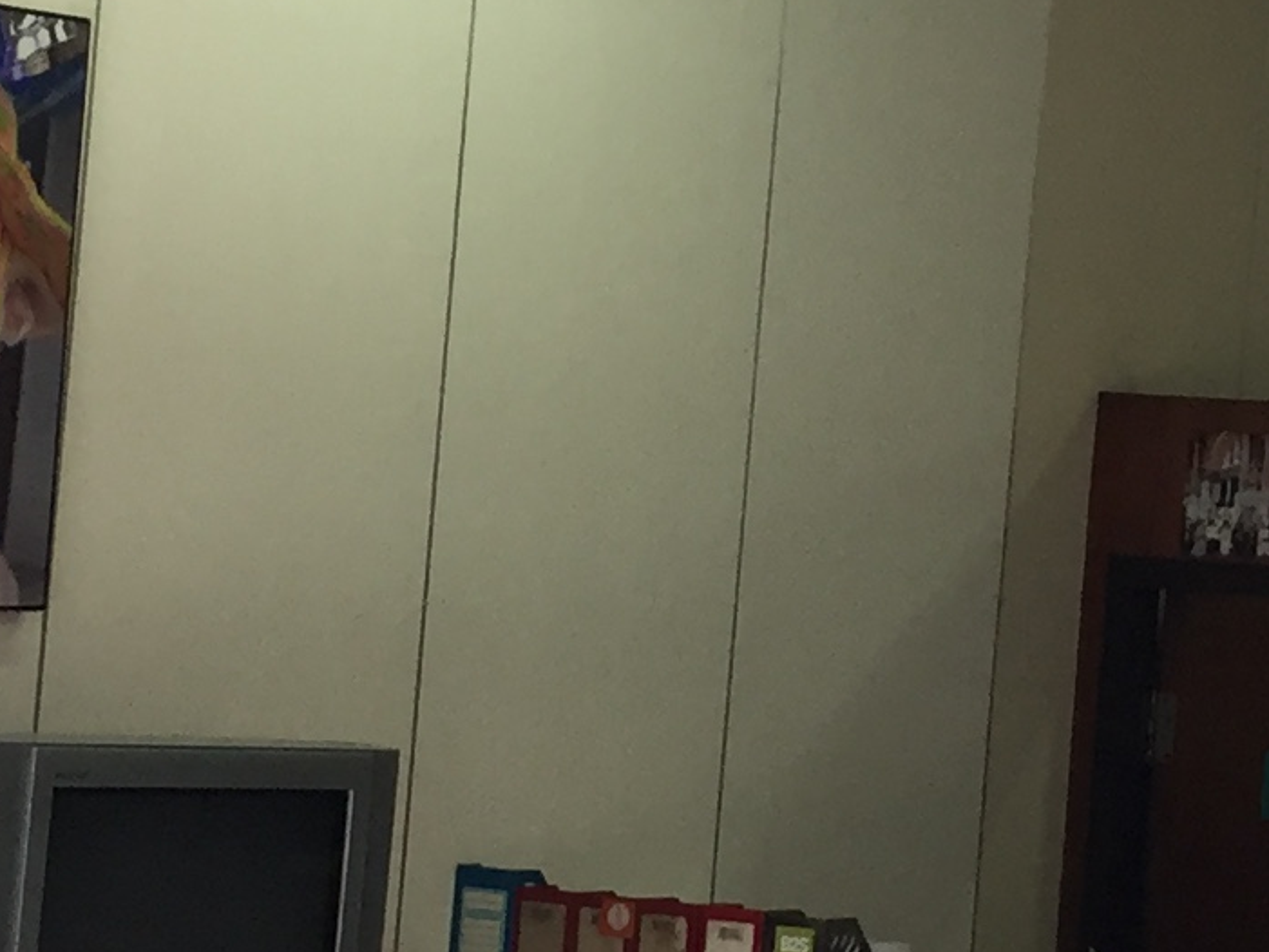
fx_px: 4950
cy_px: 309
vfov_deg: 11.0
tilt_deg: +3.3
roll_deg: -5.0
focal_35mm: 135
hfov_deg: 14.3
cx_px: 1378
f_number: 2.2
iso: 32
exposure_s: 1/33
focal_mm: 4.15
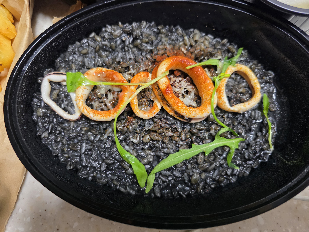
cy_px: 116
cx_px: 154
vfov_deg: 58.9
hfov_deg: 73.9
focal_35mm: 23
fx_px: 205
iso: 640
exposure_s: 1/120
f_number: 1.7
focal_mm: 6.3
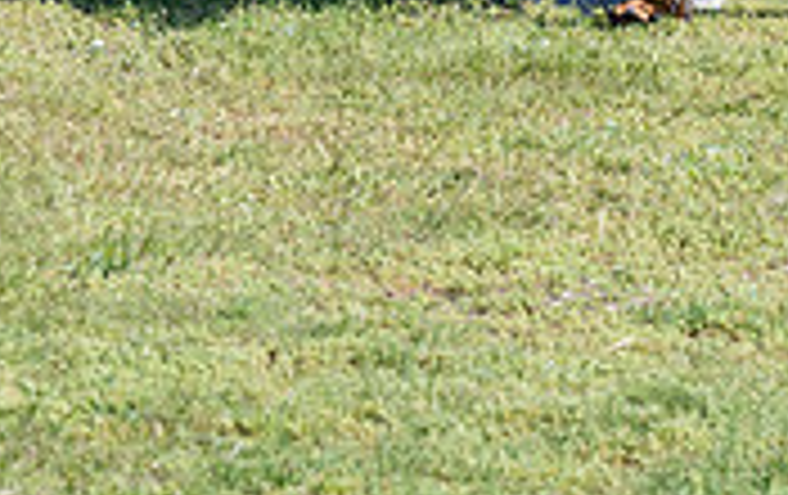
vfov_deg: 2.8
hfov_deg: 4.5
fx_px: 9959
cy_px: -500
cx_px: 295
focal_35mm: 463
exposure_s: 1/1250
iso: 400
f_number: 6.3
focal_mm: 118
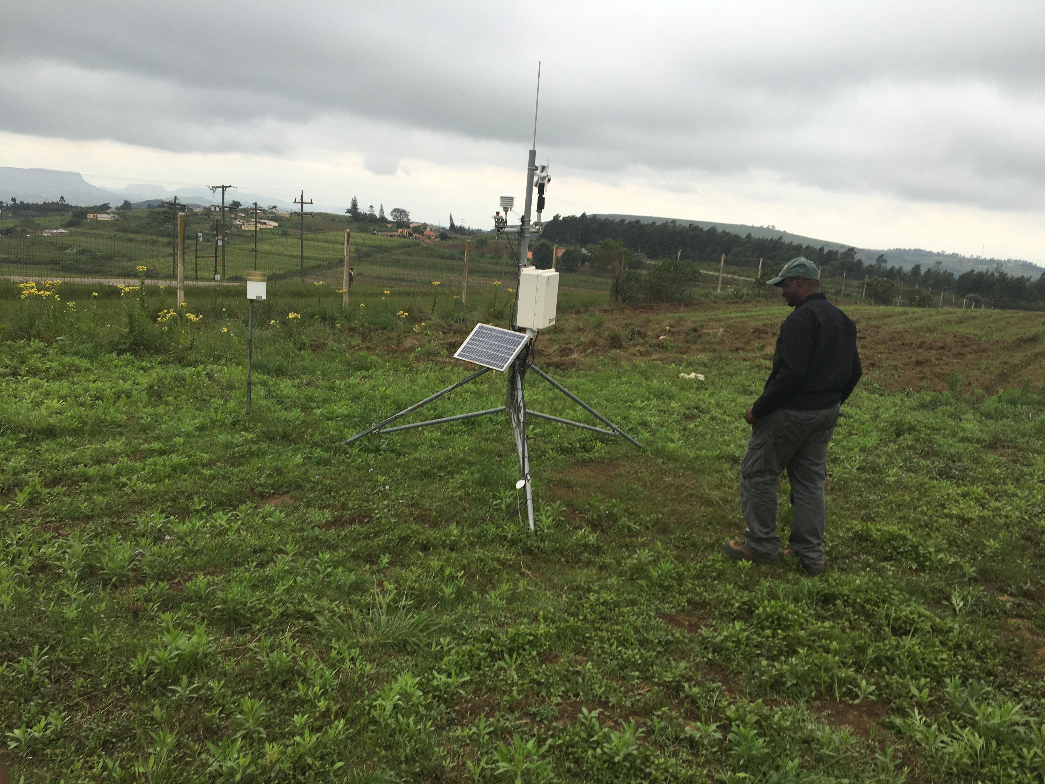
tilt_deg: -9.4
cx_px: 522
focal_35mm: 29
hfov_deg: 61.7
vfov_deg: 48.2
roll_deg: -4.6
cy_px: 392
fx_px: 875
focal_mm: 4.15
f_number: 2.2
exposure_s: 1/138
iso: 25
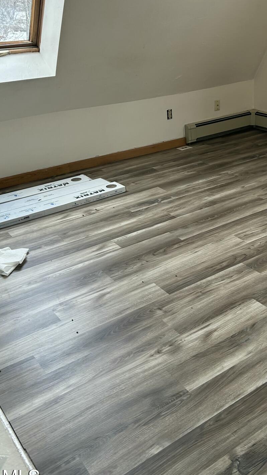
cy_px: 172
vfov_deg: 49.9
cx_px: 192
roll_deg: -0.4
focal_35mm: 40
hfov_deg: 29.4
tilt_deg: -18.5
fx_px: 503
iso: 64
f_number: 1.5
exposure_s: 1/131
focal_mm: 5.7
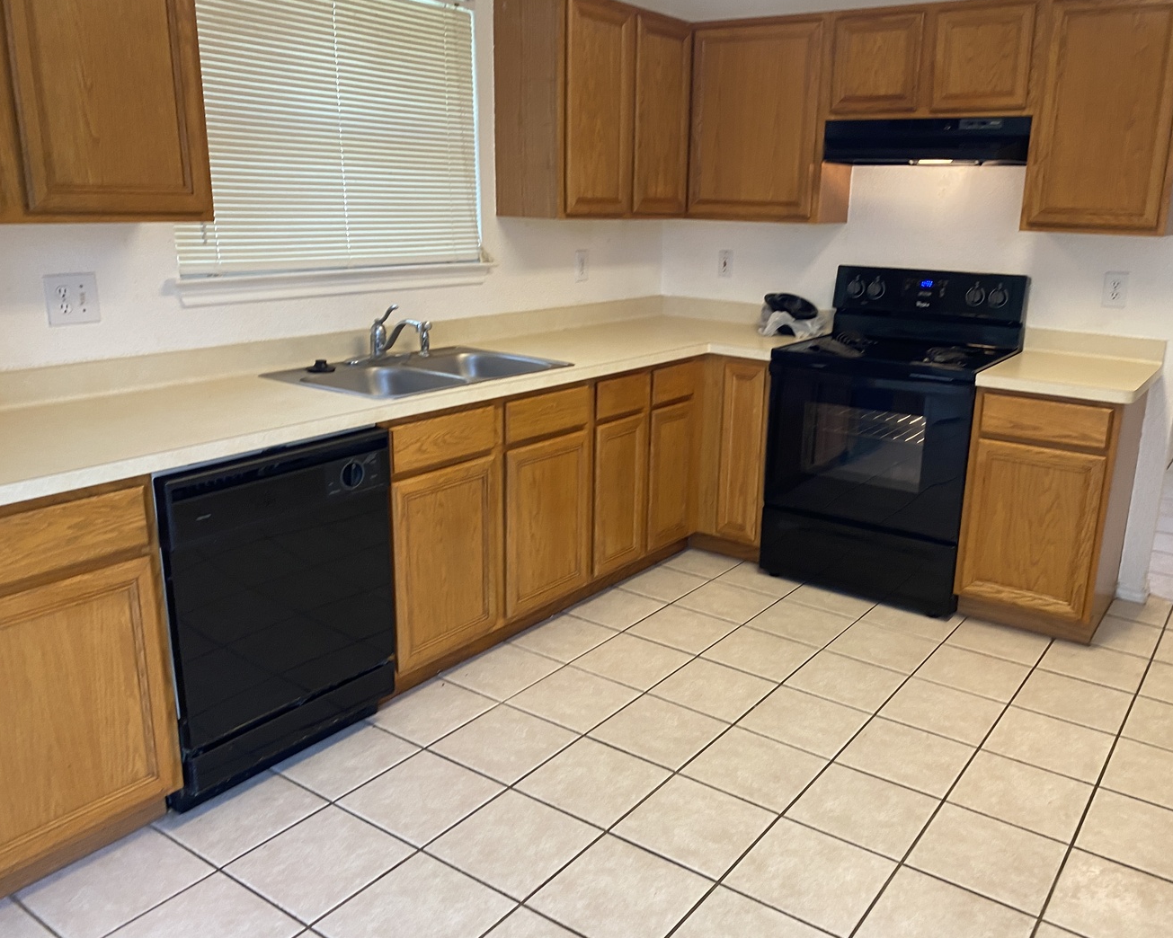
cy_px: 475
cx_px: 646
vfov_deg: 51.5
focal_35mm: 28
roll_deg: -0.1
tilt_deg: -11.8
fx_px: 972
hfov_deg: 62.1
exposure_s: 1/60
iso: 125
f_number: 1.8
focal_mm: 4.25
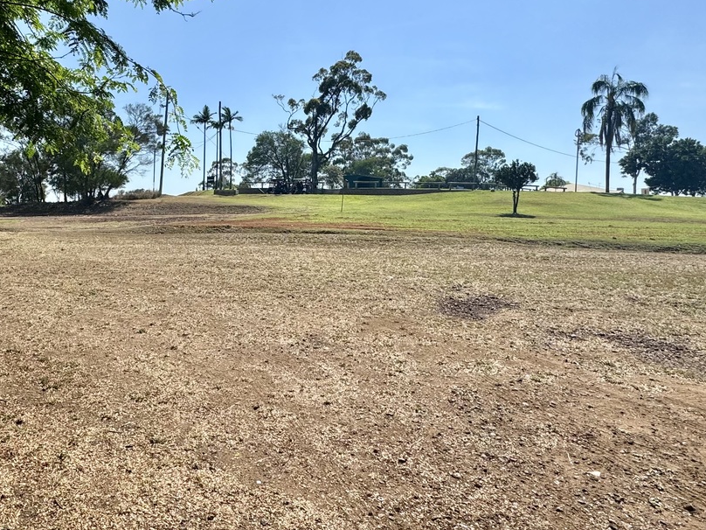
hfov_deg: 64.8
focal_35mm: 26
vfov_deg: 52.9
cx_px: 214
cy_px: 234
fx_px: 530
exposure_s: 1/2494
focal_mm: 2.22
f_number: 2.2
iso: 40
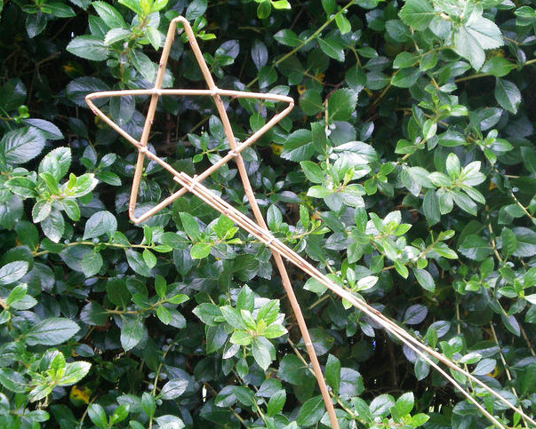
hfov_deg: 24.4
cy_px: 214
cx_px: 274
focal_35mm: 78
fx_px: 1238
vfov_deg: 19.7
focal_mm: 12.3
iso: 125
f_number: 4.6
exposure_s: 1/80
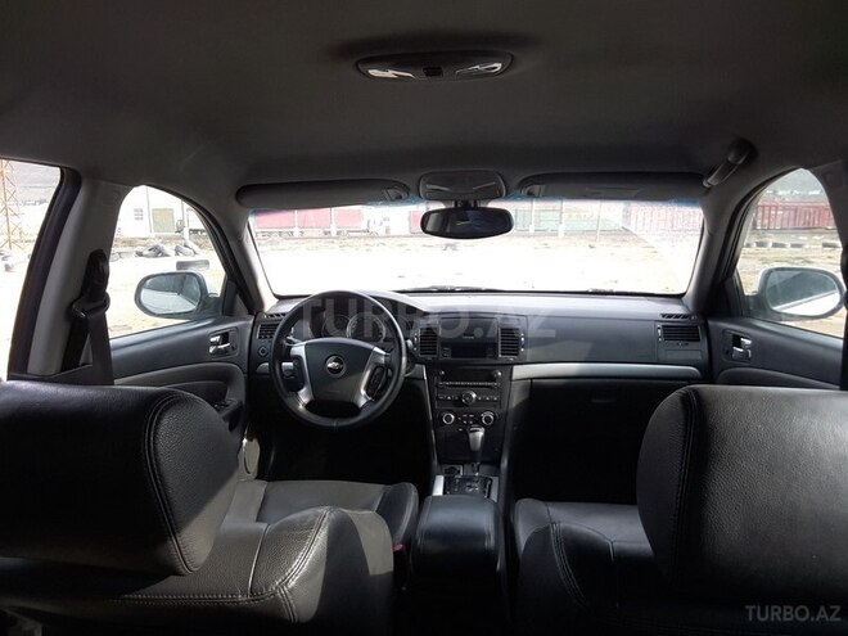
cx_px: 424
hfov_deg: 73.9
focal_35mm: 23
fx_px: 563
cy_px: 318
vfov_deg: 58.9
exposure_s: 1/176
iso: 50
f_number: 1.9
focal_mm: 2
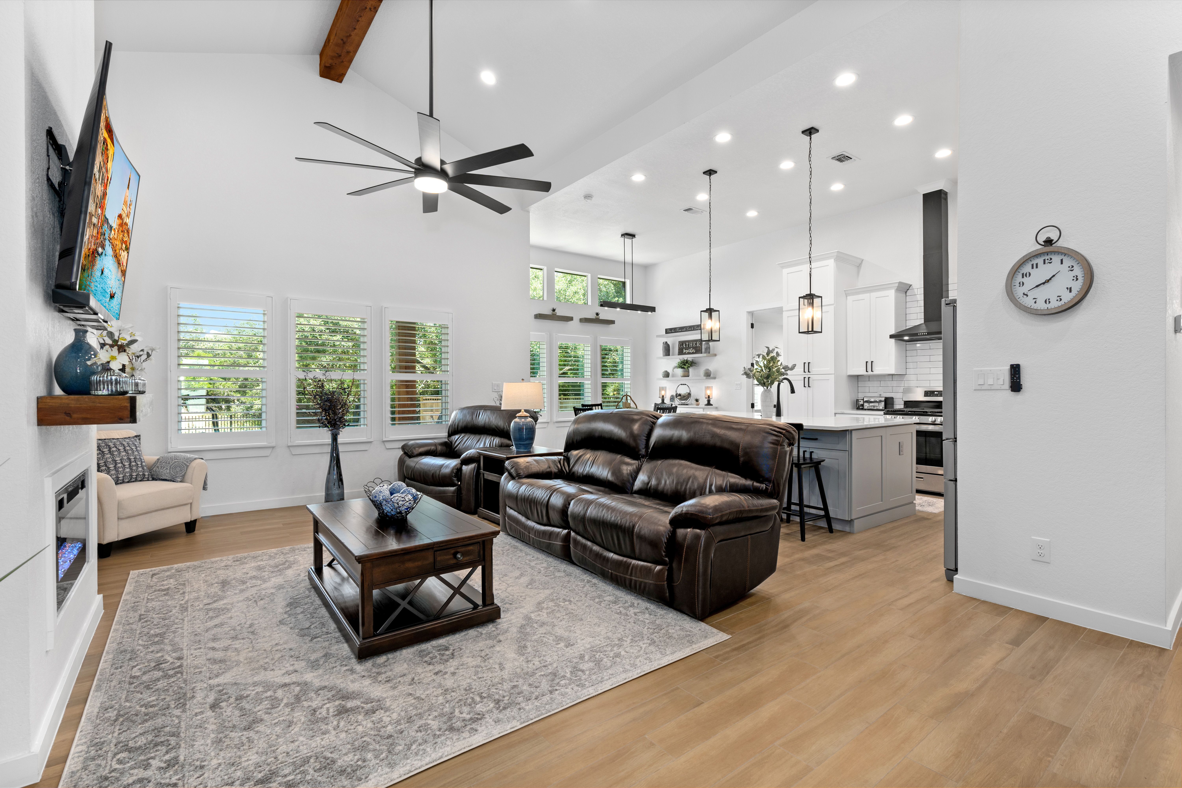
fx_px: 525
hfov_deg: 96.7
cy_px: 394
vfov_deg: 73.7
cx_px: 591
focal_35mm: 16
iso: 320
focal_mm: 16
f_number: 8
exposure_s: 1/4
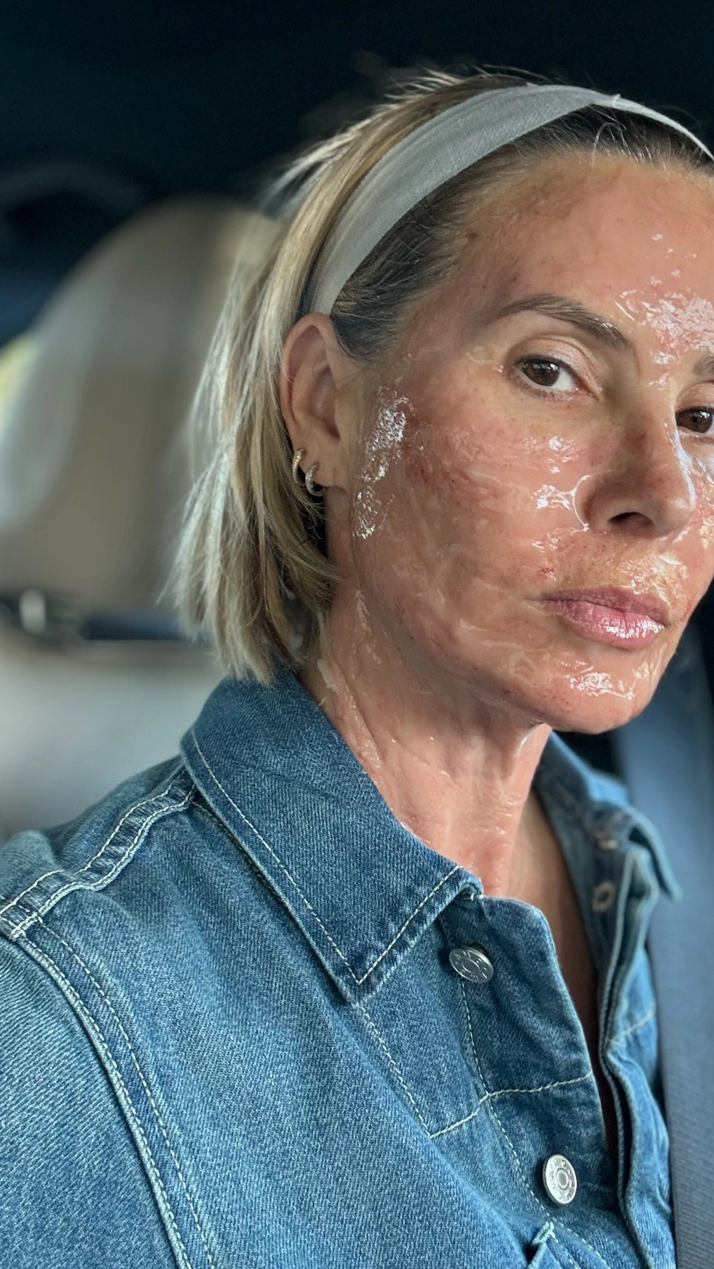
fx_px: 1245
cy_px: 604
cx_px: 448
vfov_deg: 54.0
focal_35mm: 37
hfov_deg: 31.9
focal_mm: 2.69
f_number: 1.9
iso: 64
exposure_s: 1/76
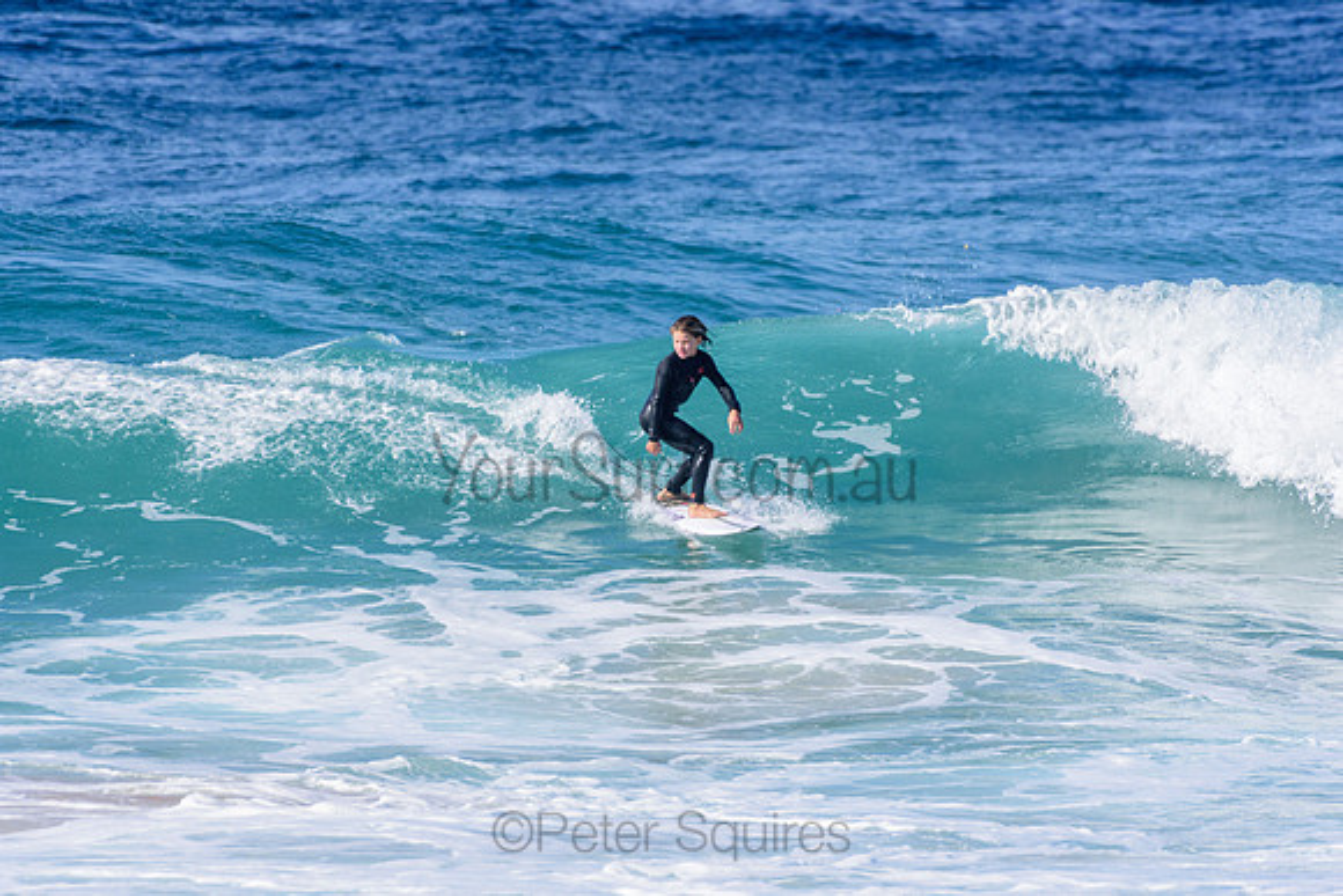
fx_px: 27984
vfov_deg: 1.8
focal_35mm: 750
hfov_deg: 2.7
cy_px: 448
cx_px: 672
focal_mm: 500
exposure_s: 1/2000
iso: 320
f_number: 5.6
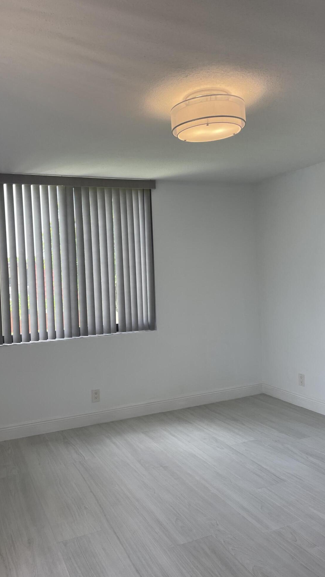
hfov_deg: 40.1
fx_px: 444
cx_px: 144
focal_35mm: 29
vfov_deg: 66.1
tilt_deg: +0.0
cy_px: 283
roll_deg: +2.7
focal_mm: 4.2
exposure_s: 1/124
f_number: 1.6
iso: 32
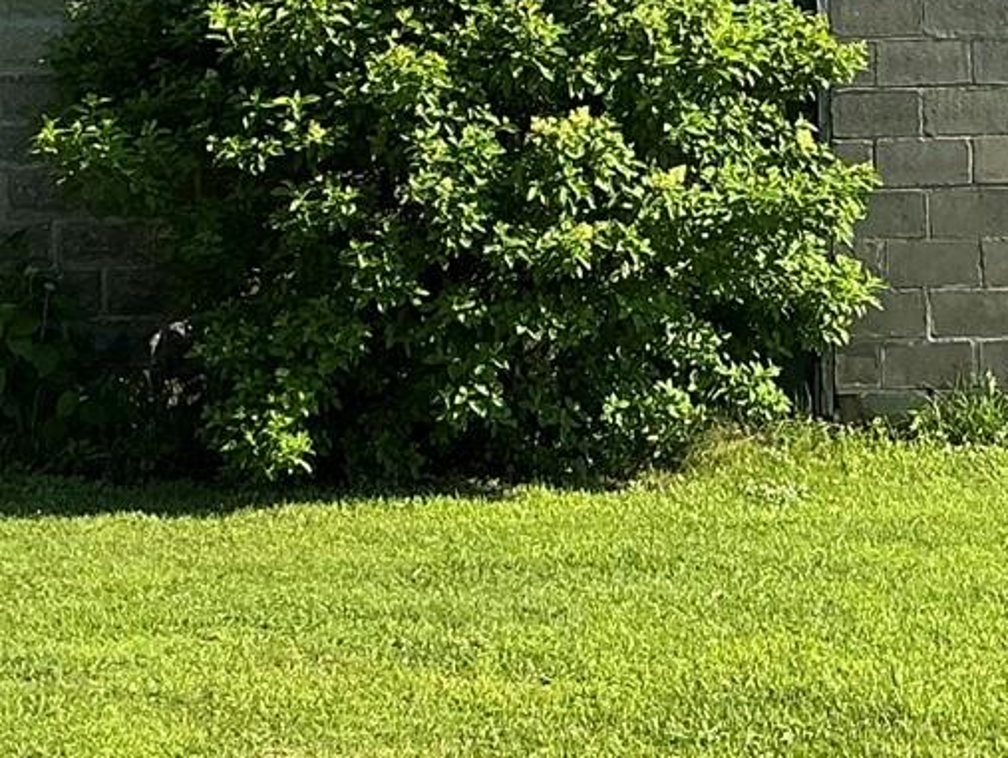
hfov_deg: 17.4
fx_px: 3293
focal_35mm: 113
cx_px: 636
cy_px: -215
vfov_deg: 12.7
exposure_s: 1/1144
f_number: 1.8
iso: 25
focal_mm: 3
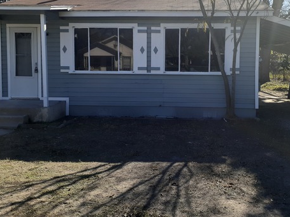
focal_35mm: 38
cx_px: 162
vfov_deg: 37.5
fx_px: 318
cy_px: 85
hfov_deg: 48.9
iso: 40
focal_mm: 3.6
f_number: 1.9
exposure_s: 1/659
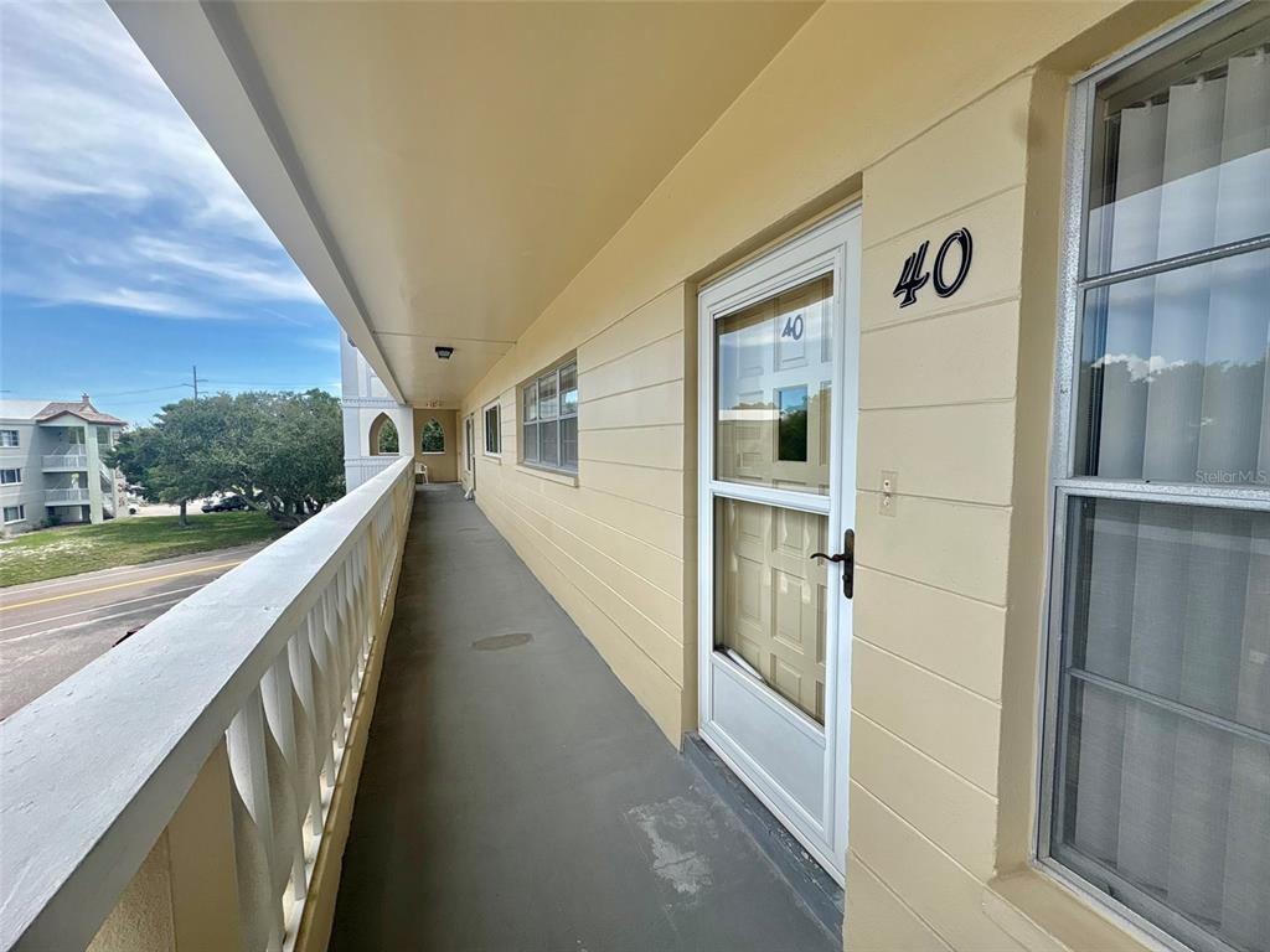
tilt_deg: -2.6
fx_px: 514
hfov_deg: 102.1
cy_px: 476
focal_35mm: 14
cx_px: 635
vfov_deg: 85.7
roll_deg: +1.0
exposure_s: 1/787
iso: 40
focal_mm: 2.22
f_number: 2.2
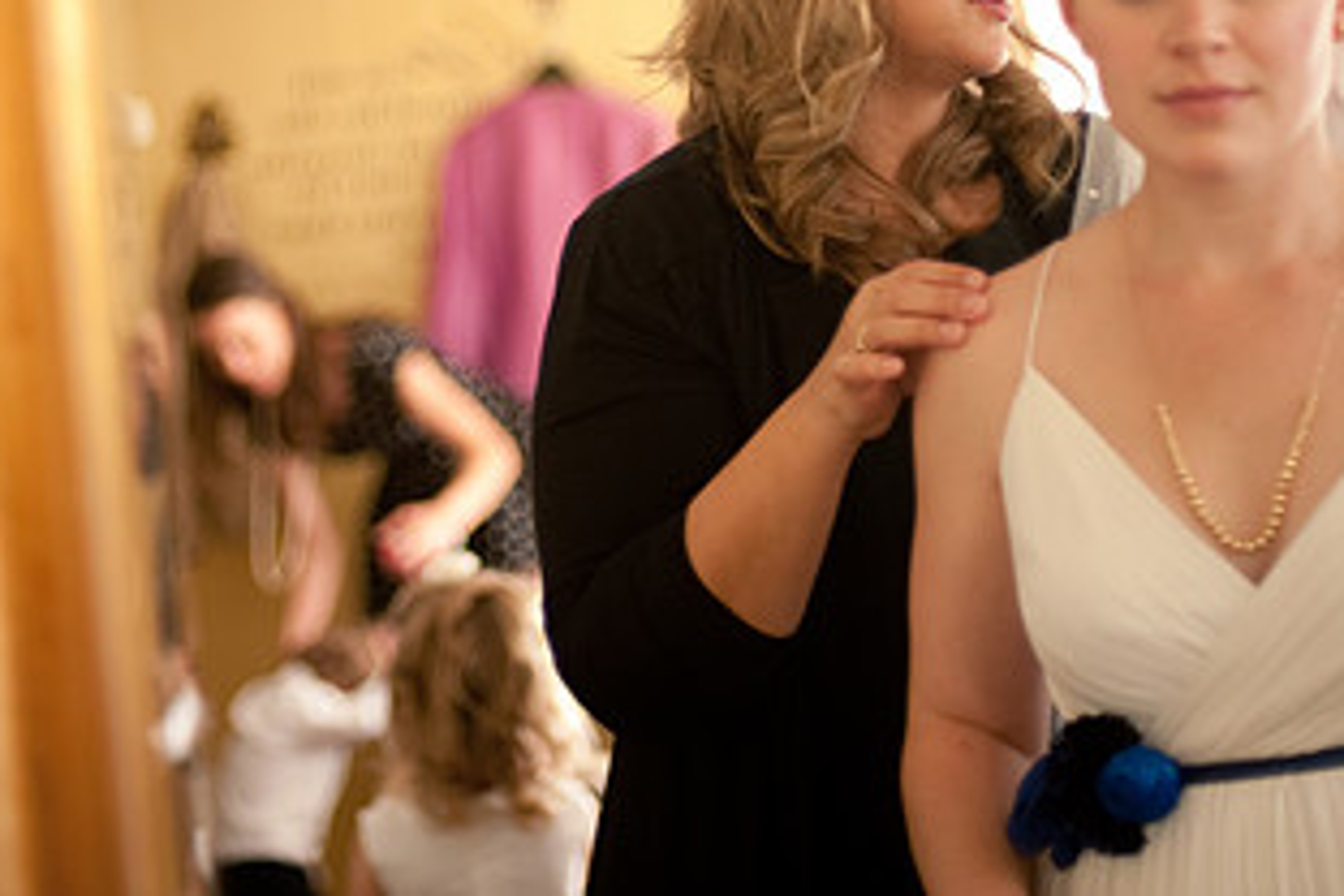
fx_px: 3472
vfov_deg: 14.6
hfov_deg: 21.8
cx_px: 465
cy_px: 129
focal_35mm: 93
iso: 200
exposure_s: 1/100
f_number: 1.4
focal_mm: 50
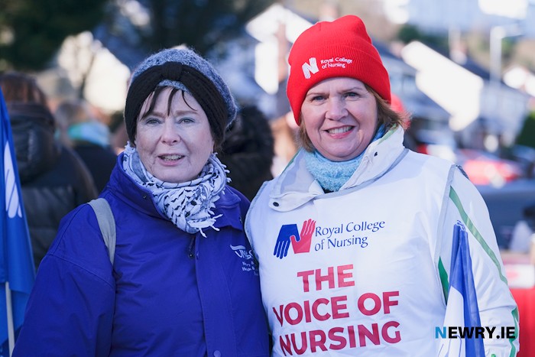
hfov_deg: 18.3
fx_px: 1665
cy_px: 178
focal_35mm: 112
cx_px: 268
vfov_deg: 12.2
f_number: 2.8
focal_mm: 74.4
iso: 400
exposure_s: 1/1800
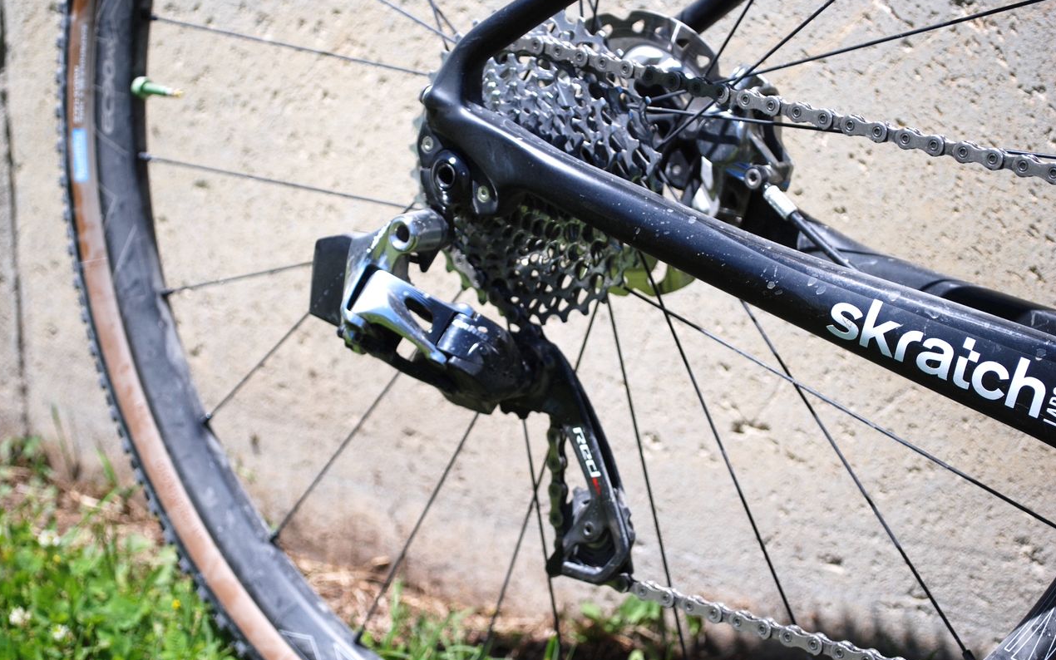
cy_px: 310
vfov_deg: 18.4
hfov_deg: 29.0
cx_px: 526
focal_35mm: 71
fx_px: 2044
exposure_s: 1/500
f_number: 5.3
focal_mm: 46
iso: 125
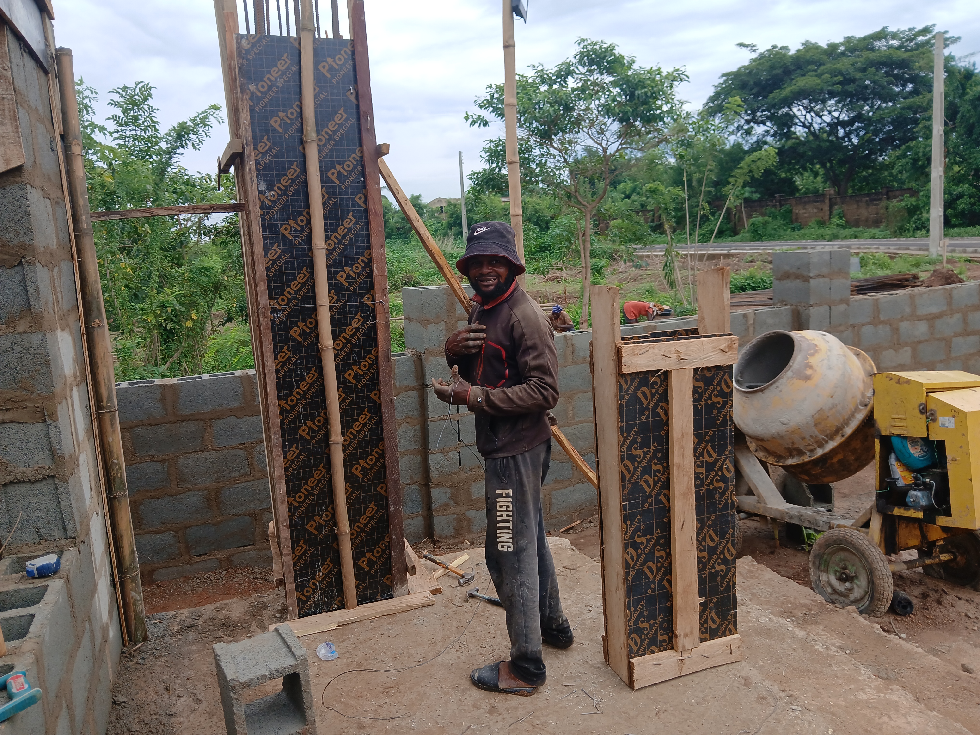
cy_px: 368
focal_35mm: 26
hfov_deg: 67.3
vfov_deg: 53.1
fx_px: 736
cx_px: 490
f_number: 1.8
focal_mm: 3.98
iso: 20
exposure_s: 1/315
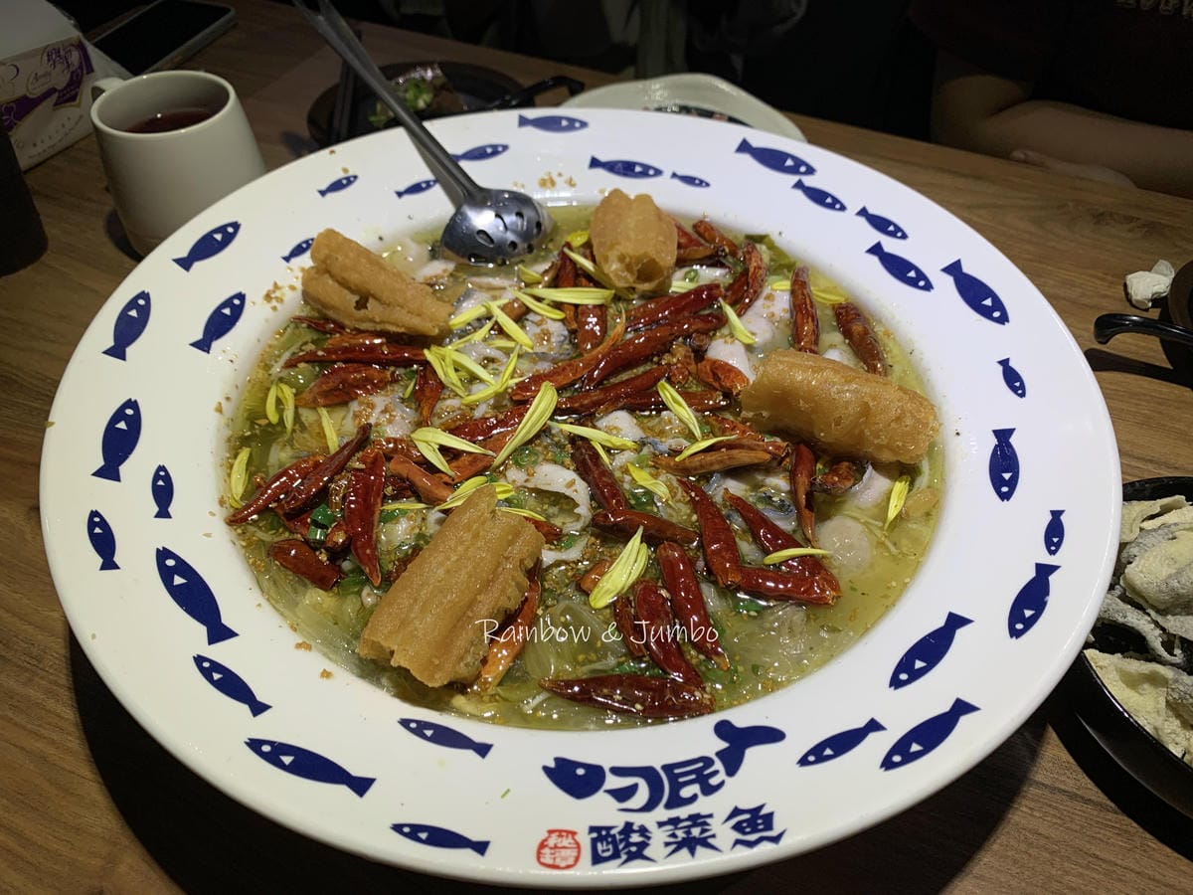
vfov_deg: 53.1
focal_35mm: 26
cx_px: 596
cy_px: 448
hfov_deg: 67.3
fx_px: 896
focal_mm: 4.25
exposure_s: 1/98
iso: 64
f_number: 1.8
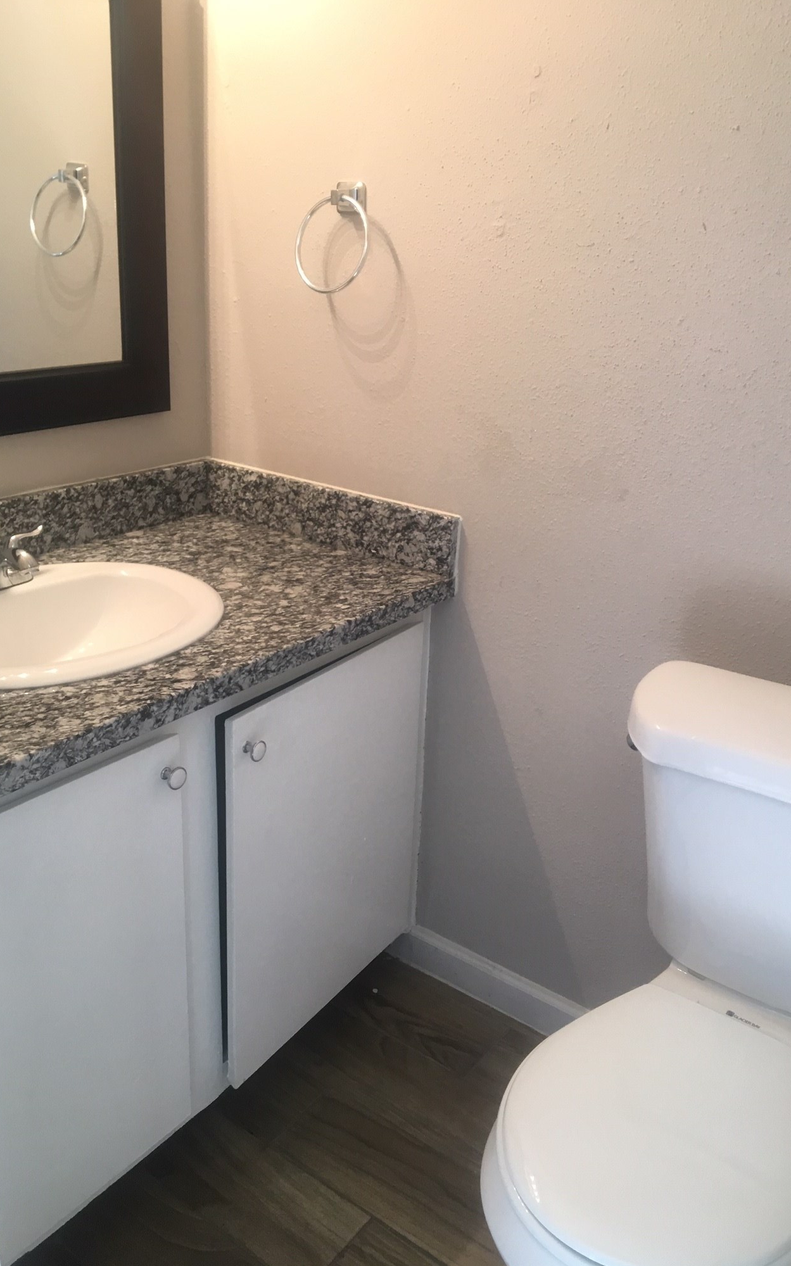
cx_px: 410
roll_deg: -2.9
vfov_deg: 61.2
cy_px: 633
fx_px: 1069
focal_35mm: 31
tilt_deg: -17.6
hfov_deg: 40.6
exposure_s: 1/30
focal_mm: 4.15
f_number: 2.2
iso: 80
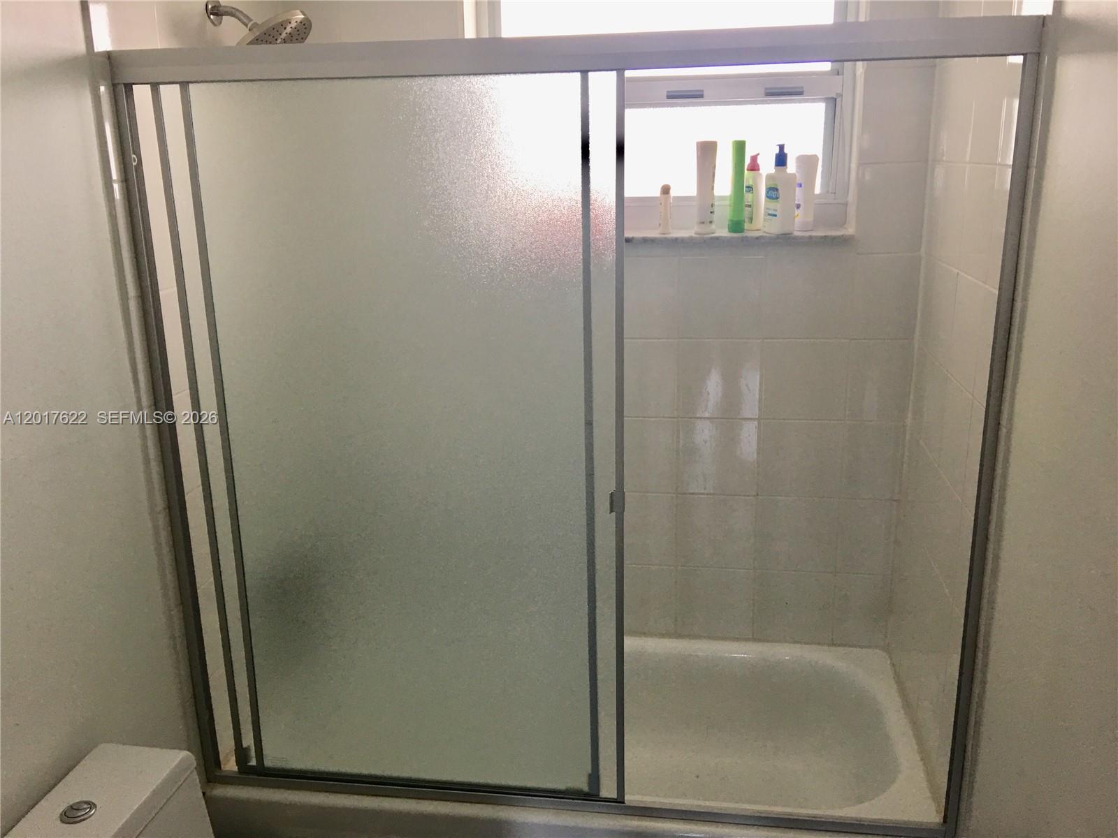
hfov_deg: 61.7
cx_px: 559
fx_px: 937
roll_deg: +1.0
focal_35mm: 29
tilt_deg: -14.0
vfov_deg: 48.2
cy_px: 419
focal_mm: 4.15
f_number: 2.2
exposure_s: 1/30
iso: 32
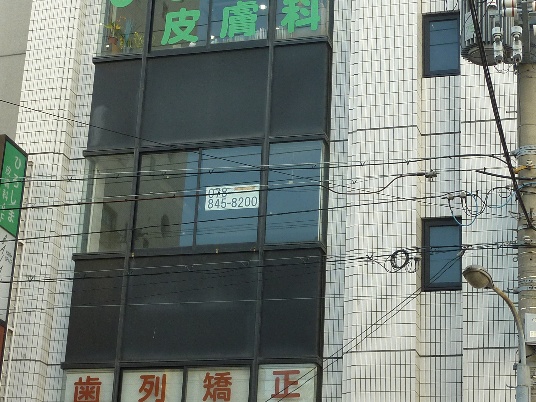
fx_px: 1239
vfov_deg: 18.4
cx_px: 268
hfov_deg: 24.4
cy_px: 201
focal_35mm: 80
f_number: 4
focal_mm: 7.3
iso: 80
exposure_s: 1/125
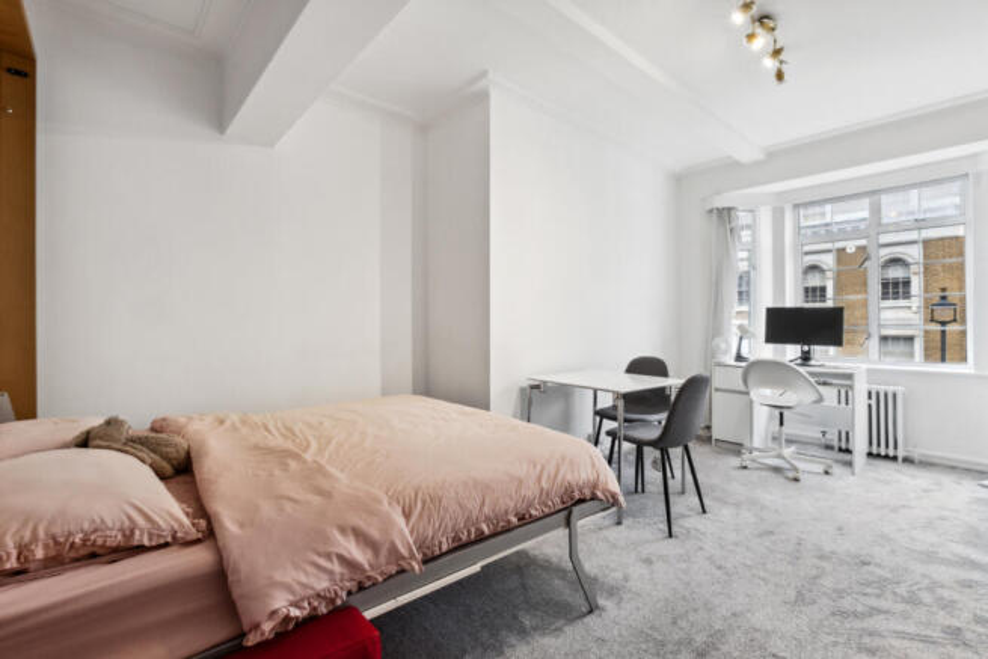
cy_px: 330
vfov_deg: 77.4
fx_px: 412
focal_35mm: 15
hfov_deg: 100.4
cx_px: 494
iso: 400
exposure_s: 1/9
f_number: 11
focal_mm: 10
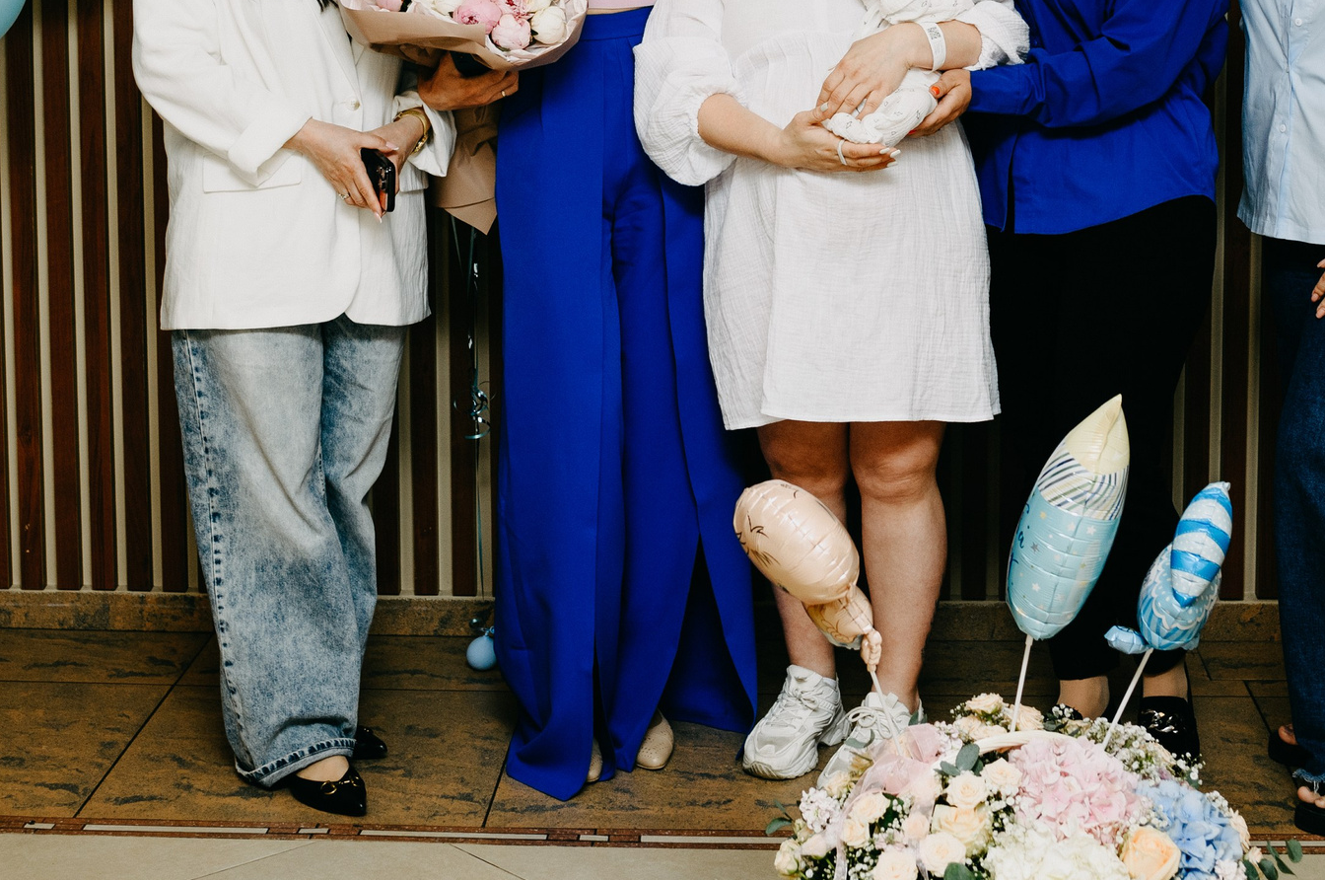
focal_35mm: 71
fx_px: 2609
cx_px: 689
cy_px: 51
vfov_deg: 18.7
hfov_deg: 28.5
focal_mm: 35
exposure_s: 1/160
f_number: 4
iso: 200
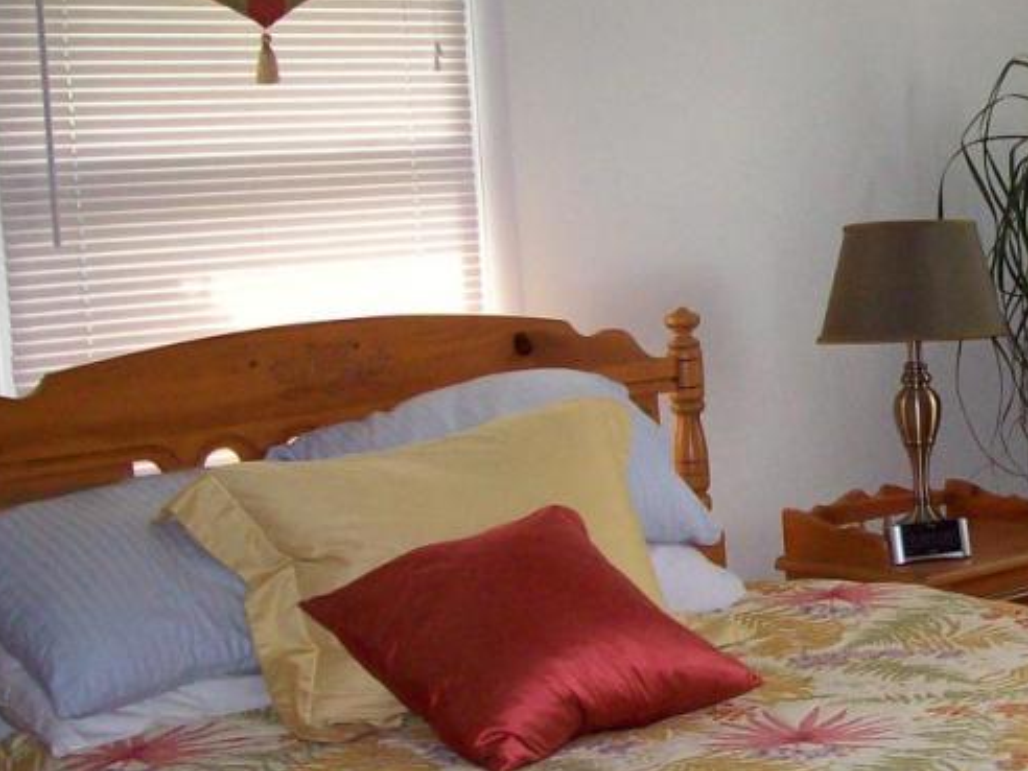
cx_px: 981
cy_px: 424
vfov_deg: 19.6
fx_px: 2227
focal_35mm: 75
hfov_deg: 25.0
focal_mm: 6
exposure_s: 1/64
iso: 140
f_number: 2.7
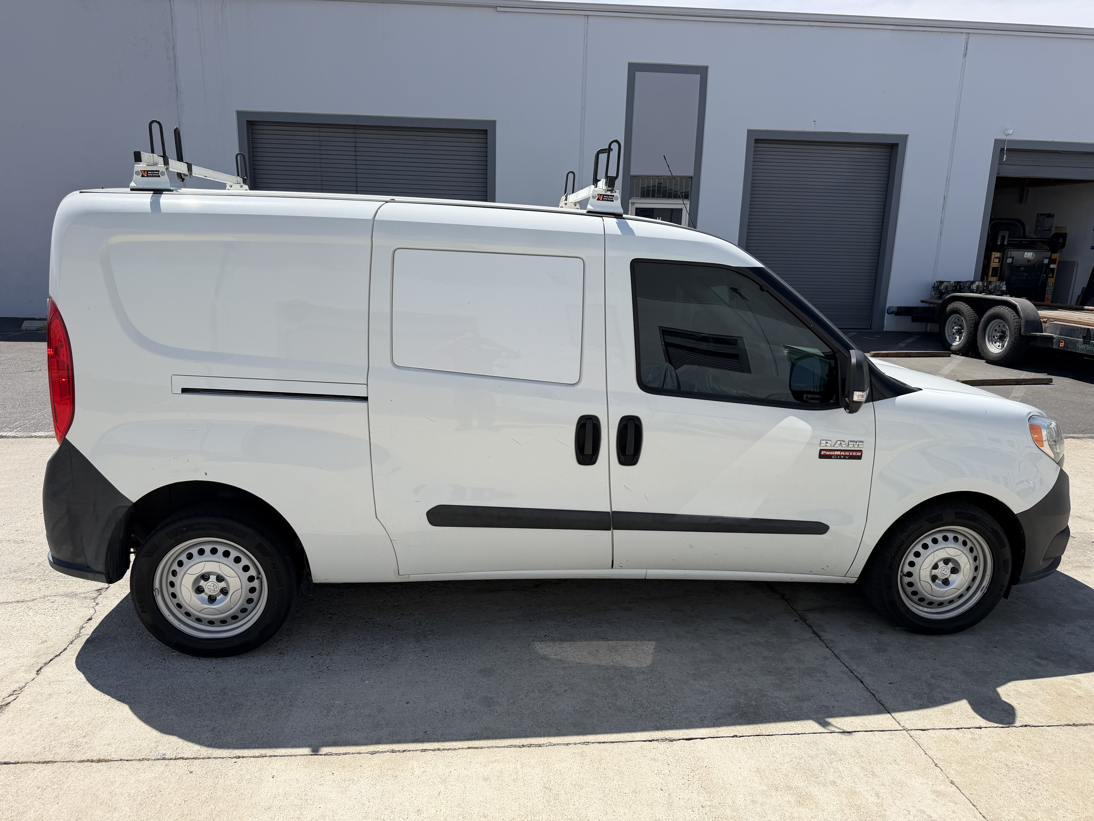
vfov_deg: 56.8
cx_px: 547
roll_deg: -1.2
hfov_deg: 71.6
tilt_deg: -13.7
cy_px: 410
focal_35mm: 24
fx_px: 758
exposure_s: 1/4975
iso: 80
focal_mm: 6.76
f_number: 1.78
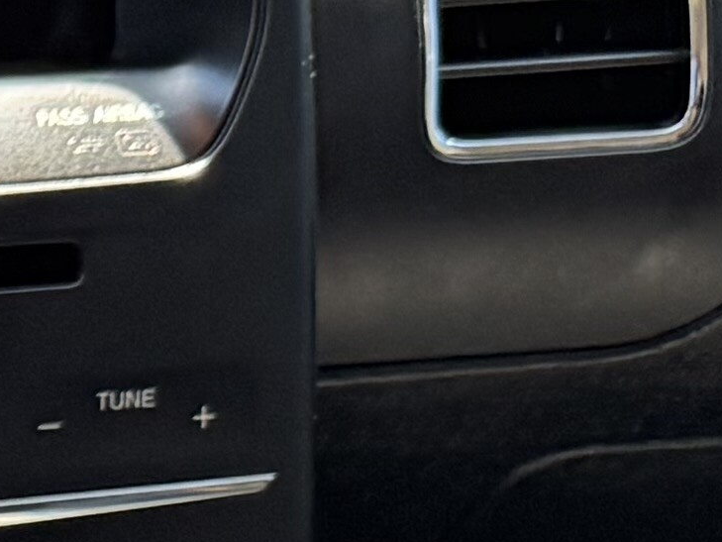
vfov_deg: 7.7
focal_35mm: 188
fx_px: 3922
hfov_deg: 8.2
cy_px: 917
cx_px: -1715
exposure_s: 1/62
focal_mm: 6.76
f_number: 1.78
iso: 200
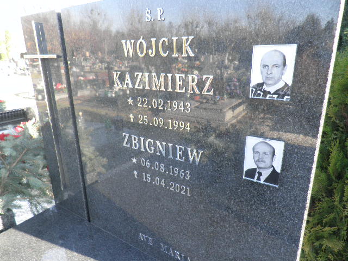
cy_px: 130
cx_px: 174
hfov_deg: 71.6
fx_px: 241
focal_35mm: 24
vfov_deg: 56.8
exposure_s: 1/50
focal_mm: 4.3
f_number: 3.3
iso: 64
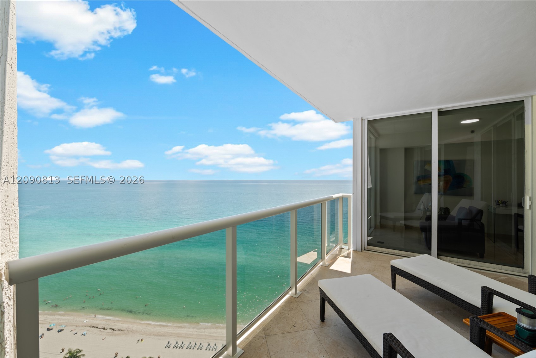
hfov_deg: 104.2
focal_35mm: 14
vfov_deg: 81.2
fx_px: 208
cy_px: 179
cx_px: 268
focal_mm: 14
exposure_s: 1/160
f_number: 6.3
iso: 100
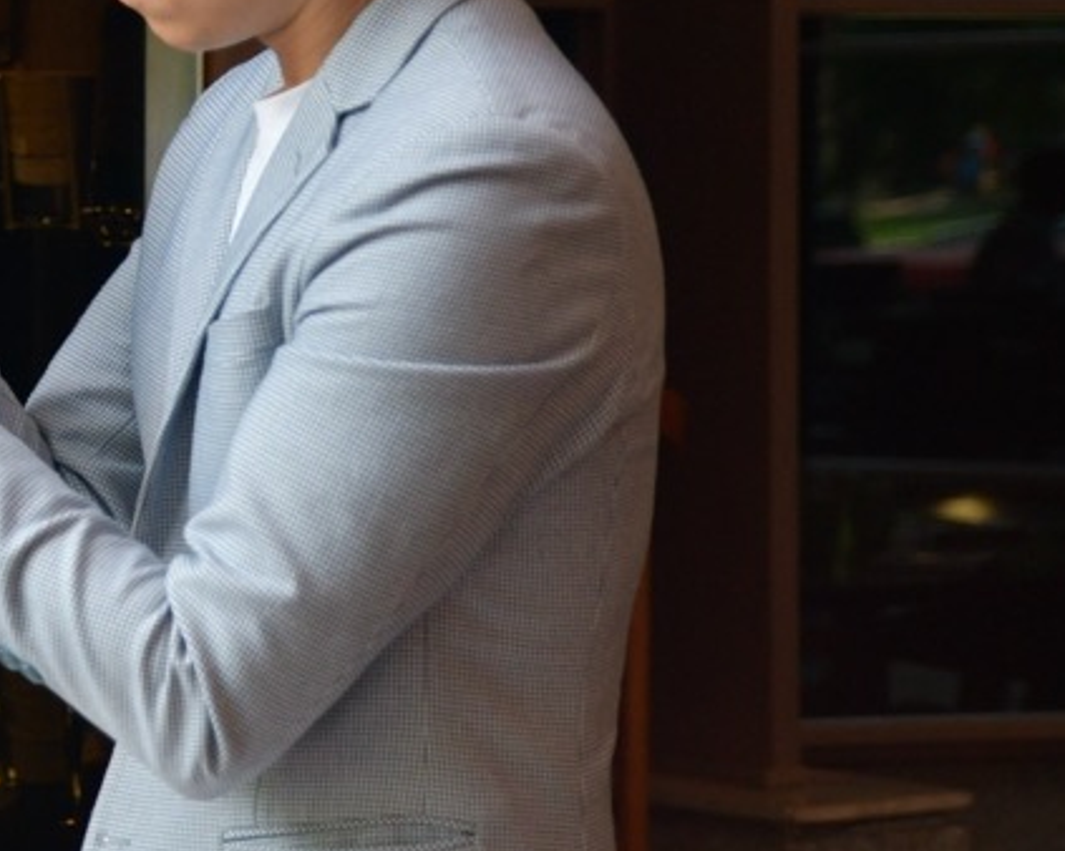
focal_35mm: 196
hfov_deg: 9.6
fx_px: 6175
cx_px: -473
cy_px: 215
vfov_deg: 7.9
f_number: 5.6
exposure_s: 1/320
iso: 800
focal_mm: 46
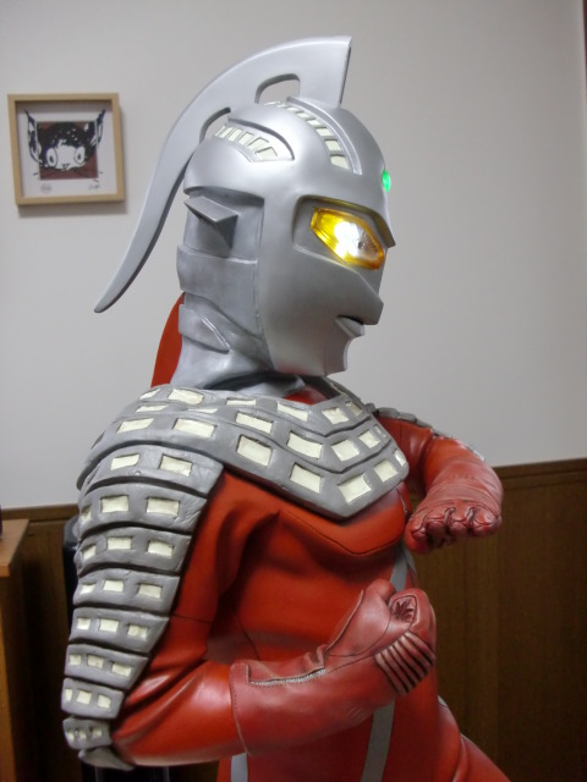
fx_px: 814
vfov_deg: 51.4
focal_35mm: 36
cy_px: 391
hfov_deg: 39.7
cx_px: 294
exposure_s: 1/60
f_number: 2.8
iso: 400
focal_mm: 6.3
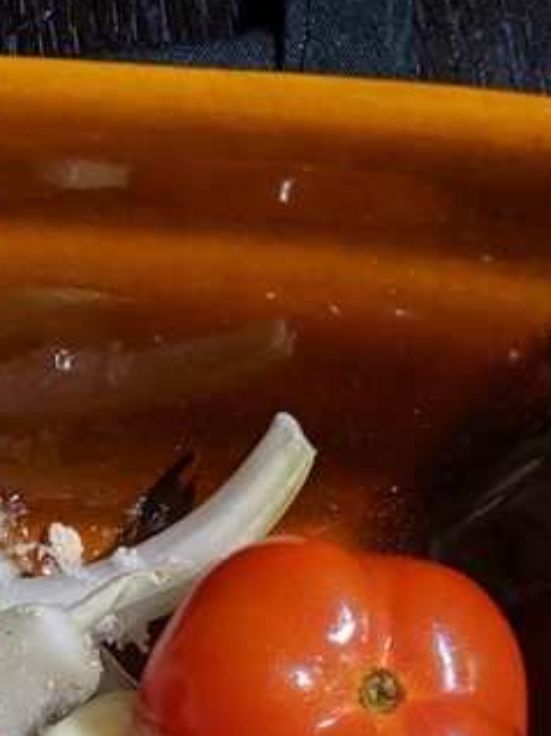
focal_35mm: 102
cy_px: 967
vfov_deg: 18.0
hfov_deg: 13.4
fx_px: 2168
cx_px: -359
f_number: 1.8
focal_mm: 4.44
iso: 114
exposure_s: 1/25
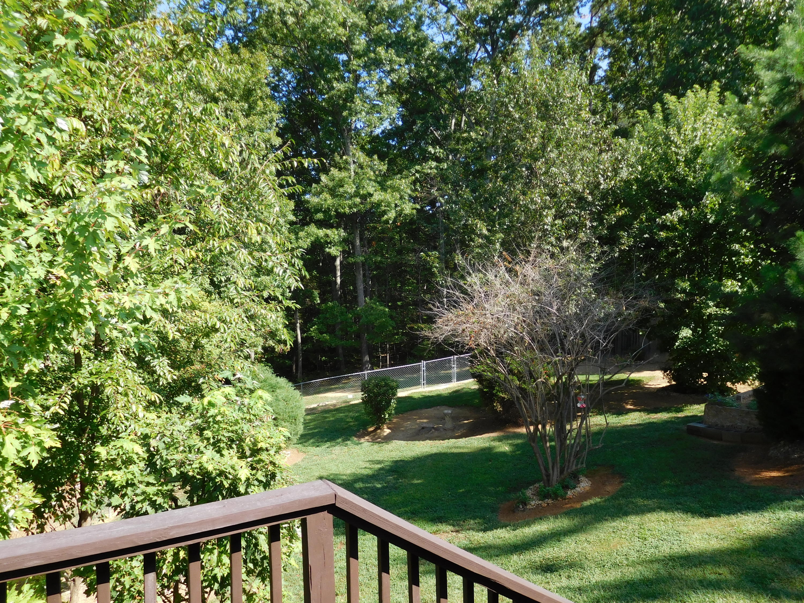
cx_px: 402
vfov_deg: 54.9
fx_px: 581
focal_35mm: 25
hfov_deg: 69.4
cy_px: 302
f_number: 3.4
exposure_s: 1/400
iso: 125
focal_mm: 4.5
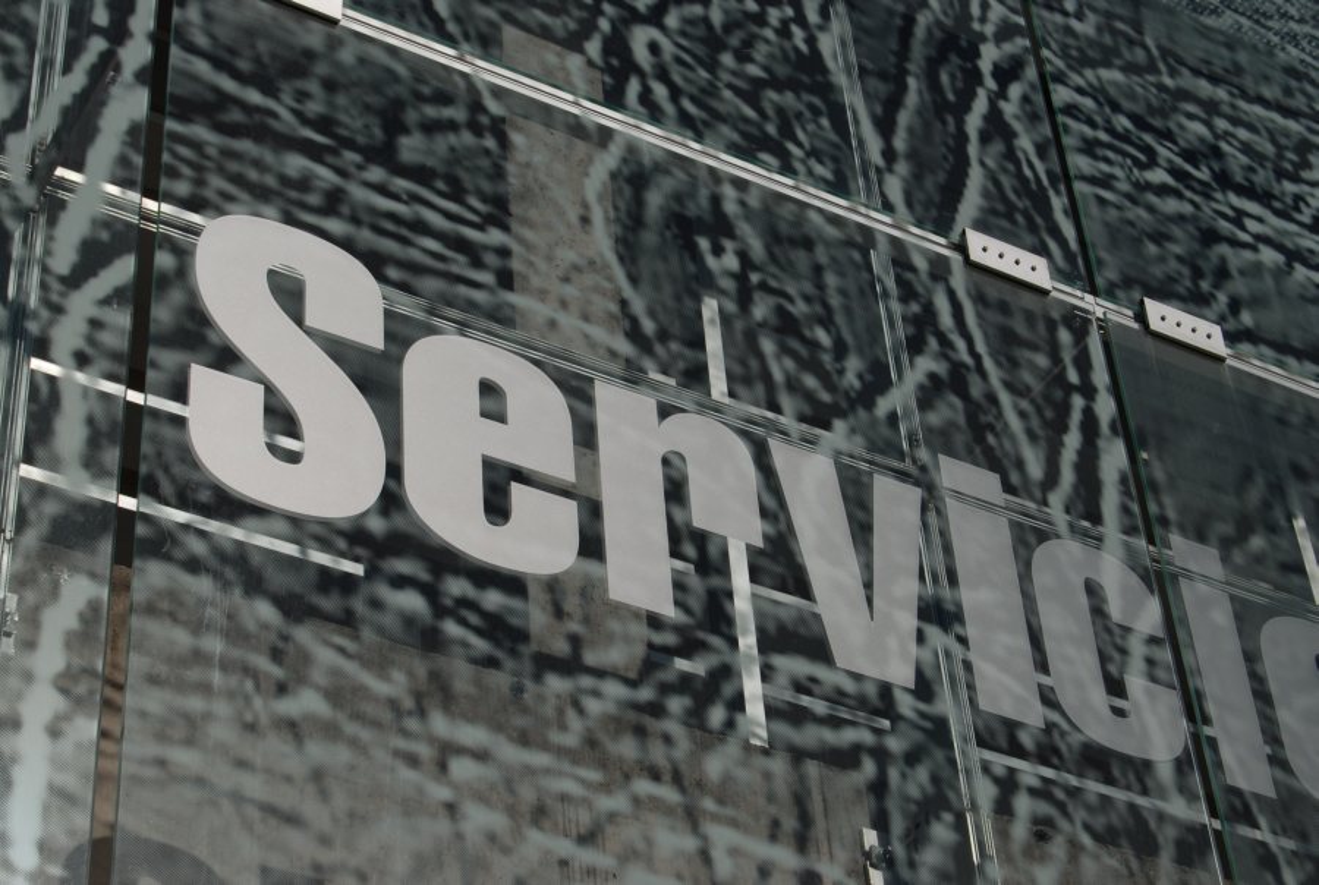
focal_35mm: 75
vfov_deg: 18.3
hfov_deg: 26.9
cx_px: 660
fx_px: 2753
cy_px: 442
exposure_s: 1/500
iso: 100
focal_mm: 50
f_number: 11
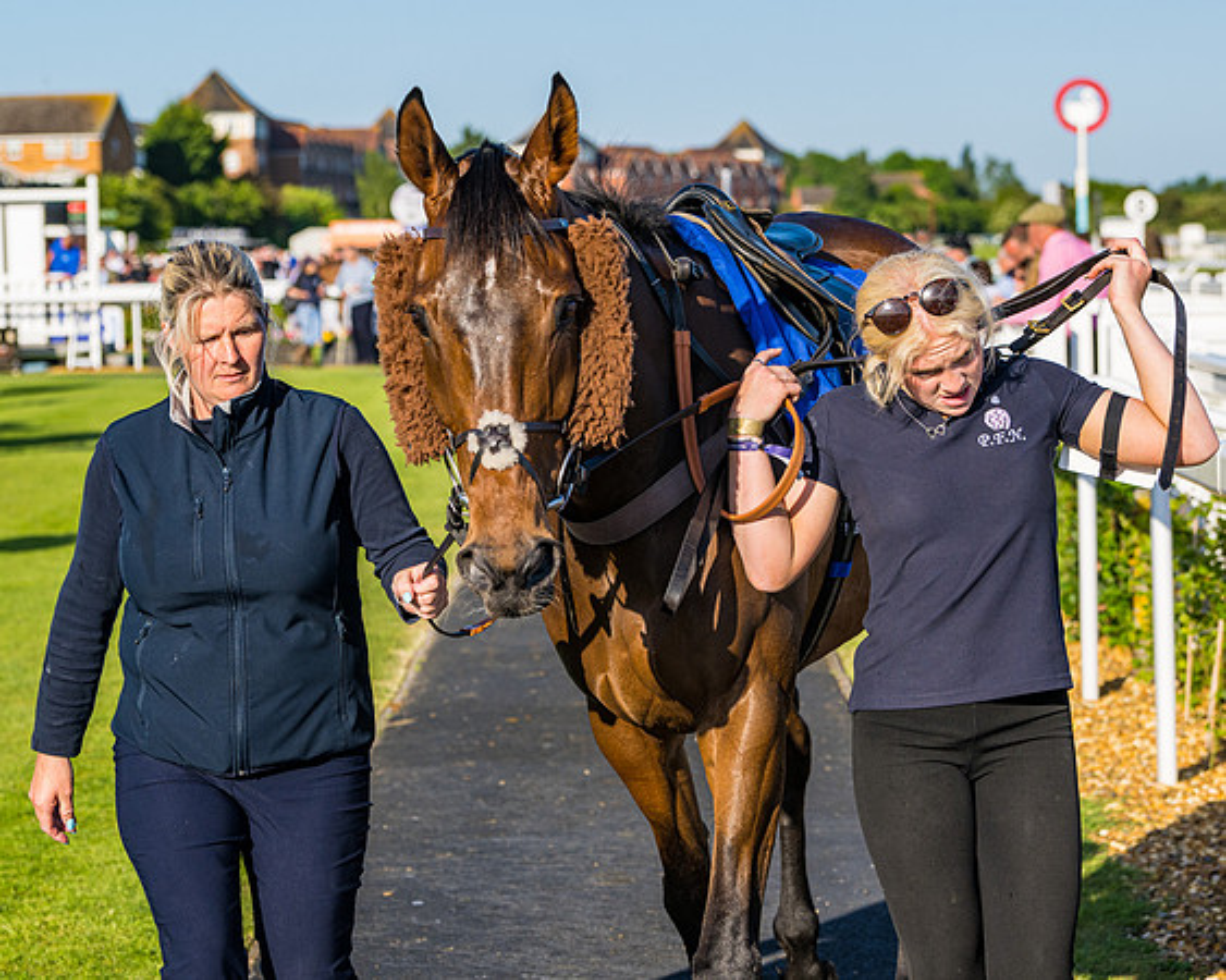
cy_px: 479
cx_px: 599
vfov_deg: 14.0
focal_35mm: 110
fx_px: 3986
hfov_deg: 17.5
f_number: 5
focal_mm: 82
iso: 200
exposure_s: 1/1250
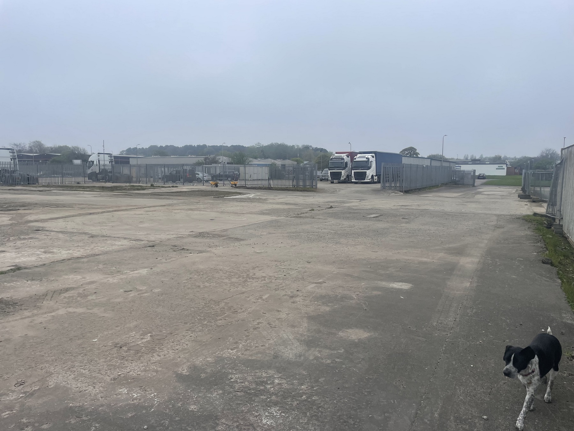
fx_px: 431
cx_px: 287
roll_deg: +0.1
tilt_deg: -5.6
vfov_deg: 53.1
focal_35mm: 26
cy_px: 216
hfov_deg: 67.3
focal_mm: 4.2
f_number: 1.6
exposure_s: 1/774
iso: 32
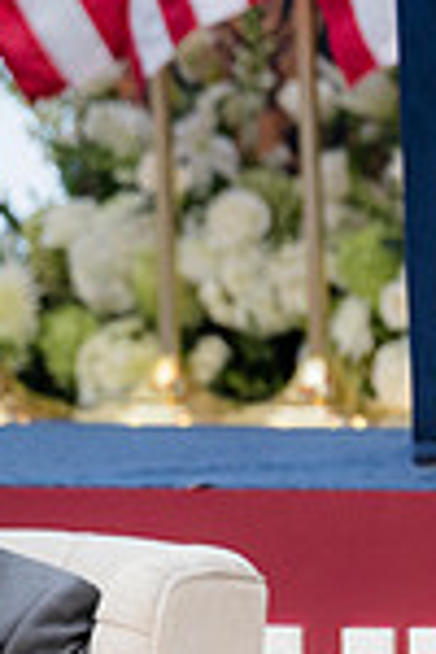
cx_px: 898
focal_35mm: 581
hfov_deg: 2.4
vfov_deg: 3.5
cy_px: 630
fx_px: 10554
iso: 800
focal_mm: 150
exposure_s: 1/160
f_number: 4
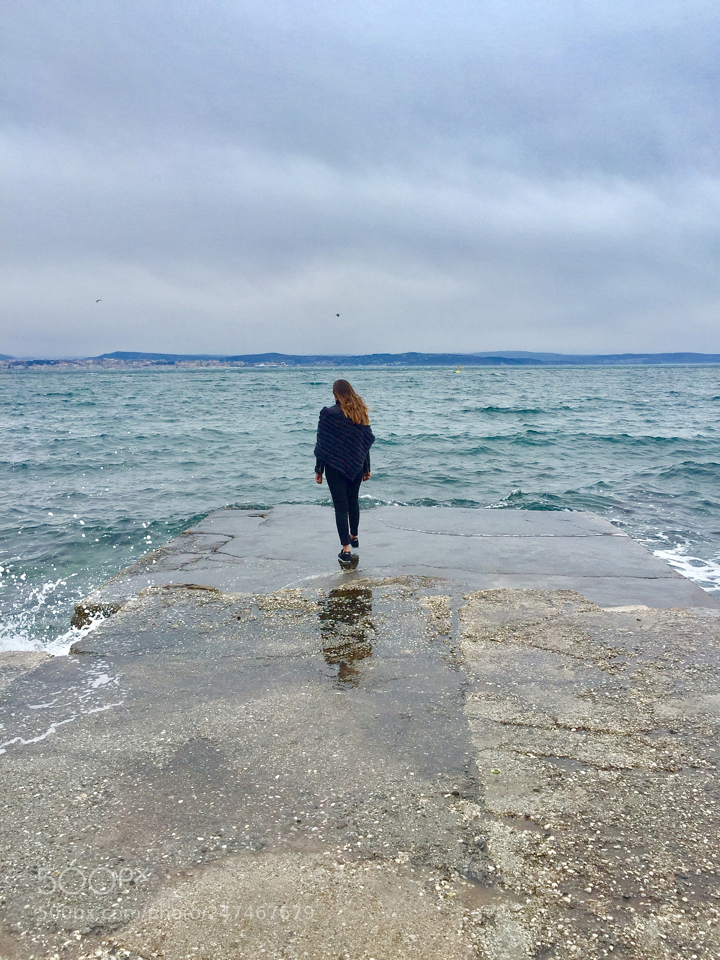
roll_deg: +1.1
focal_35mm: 29
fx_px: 804
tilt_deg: -8.5
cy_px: 480
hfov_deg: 48.2
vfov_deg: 61.7
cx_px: 360
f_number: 2.2
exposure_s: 1/648
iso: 32
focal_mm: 4.15
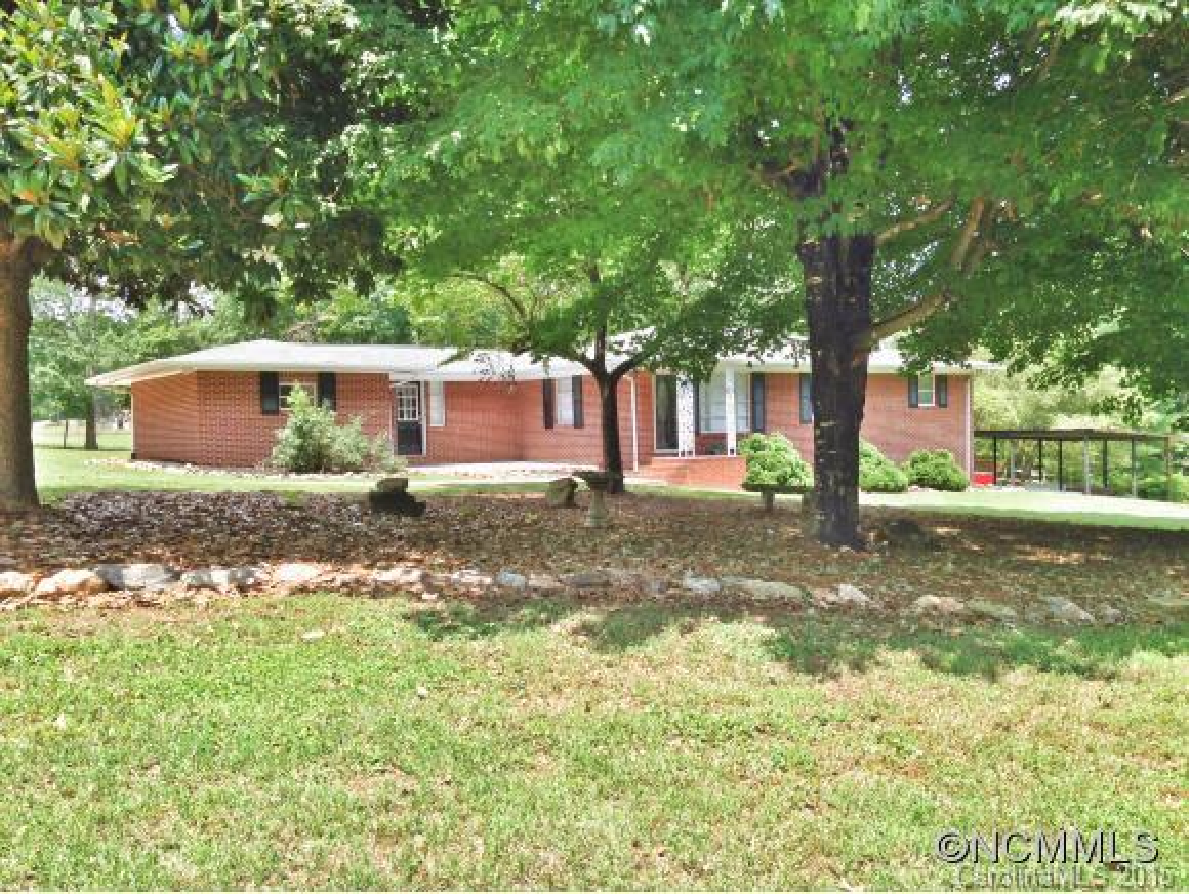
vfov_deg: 43.0
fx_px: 1134
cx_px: 594
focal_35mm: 33
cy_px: 447
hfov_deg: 55.3
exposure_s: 1/374
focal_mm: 4.12
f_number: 2.4
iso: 50
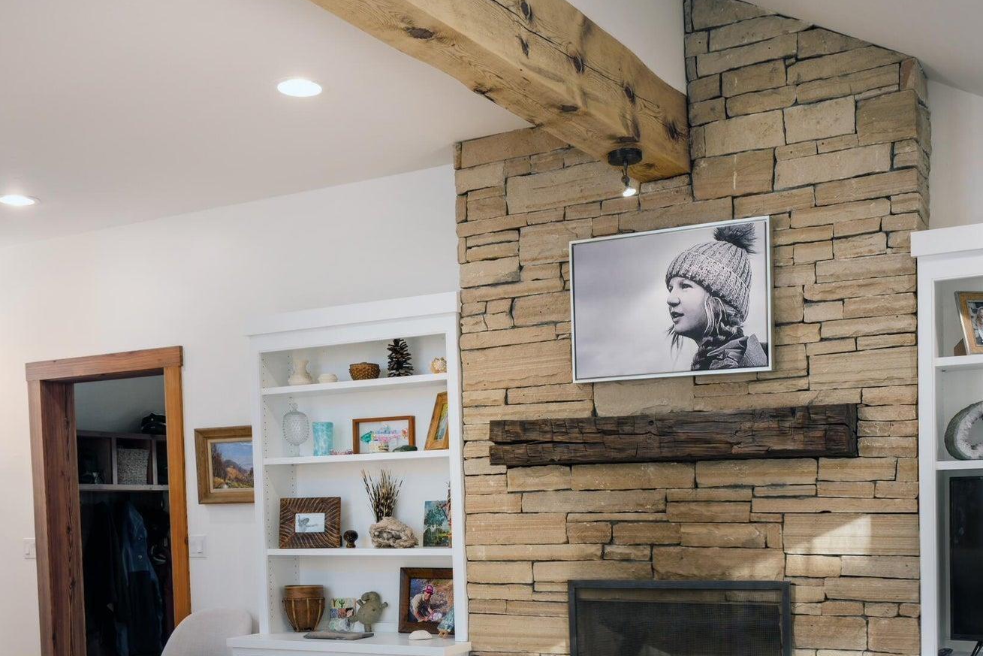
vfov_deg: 29.5
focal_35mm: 44
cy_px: 561
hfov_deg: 44.4
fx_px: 1201
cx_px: 563
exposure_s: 1/160
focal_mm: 24
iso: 200
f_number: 8
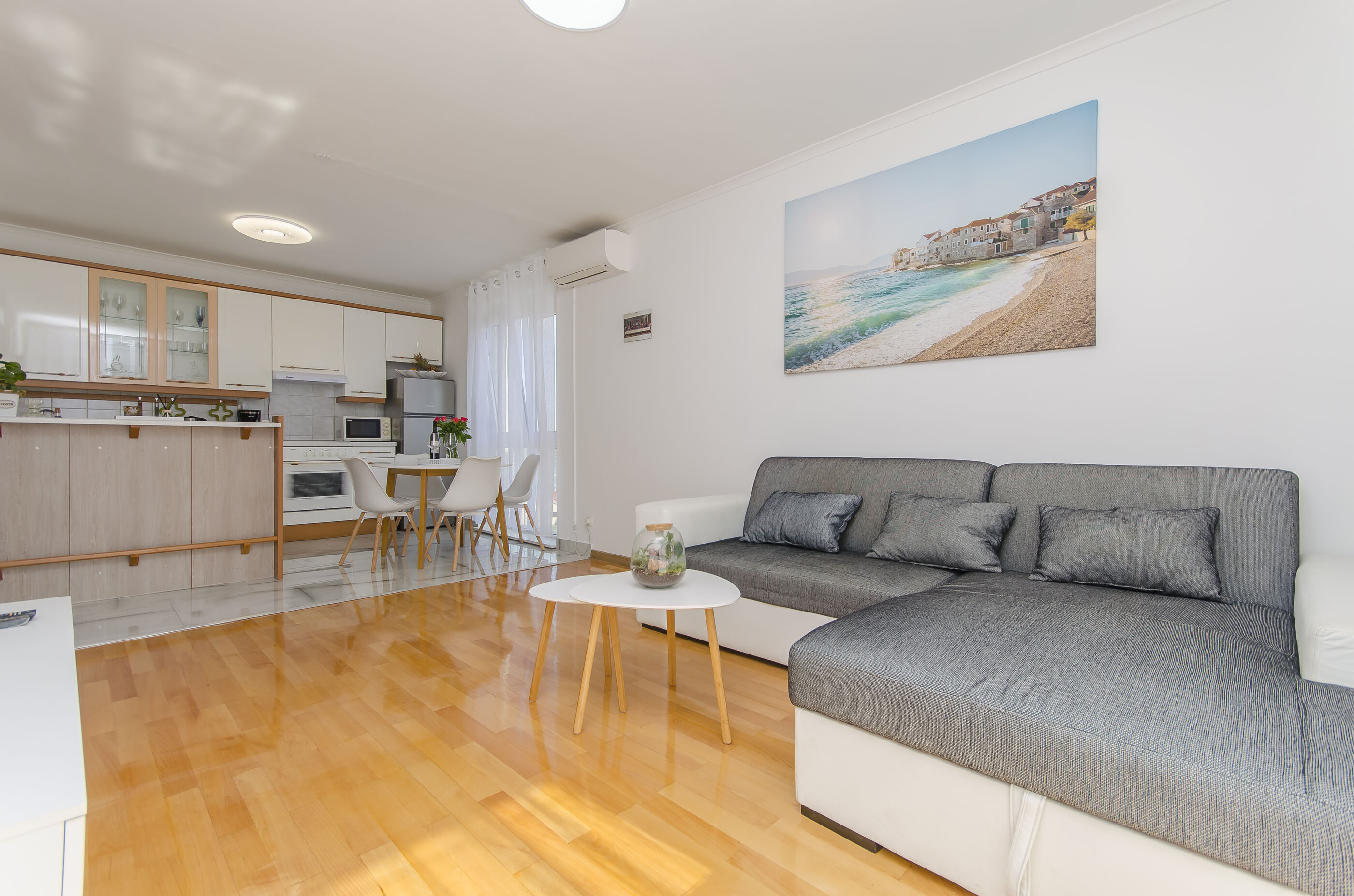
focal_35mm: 15
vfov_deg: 77.1
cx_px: 677
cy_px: 448
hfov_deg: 100.5
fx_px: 563
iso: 100
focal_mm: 10
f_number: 7.1
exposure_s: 1/125
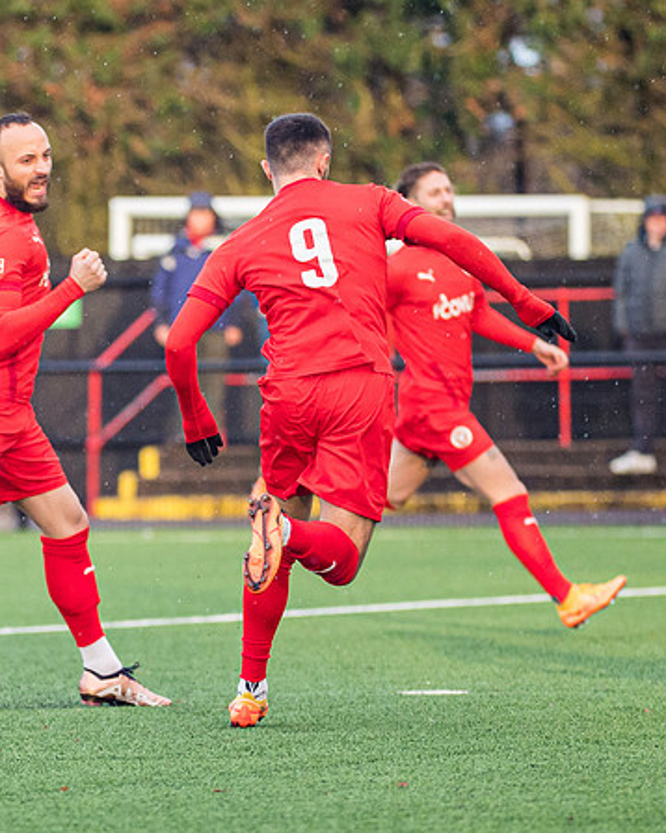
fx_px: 10873
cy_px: 479
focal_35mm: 441
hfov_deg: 3.5
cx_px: 43
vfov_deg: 4.4
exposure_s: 1/1250
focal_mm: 170
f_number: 2.8
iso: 1000
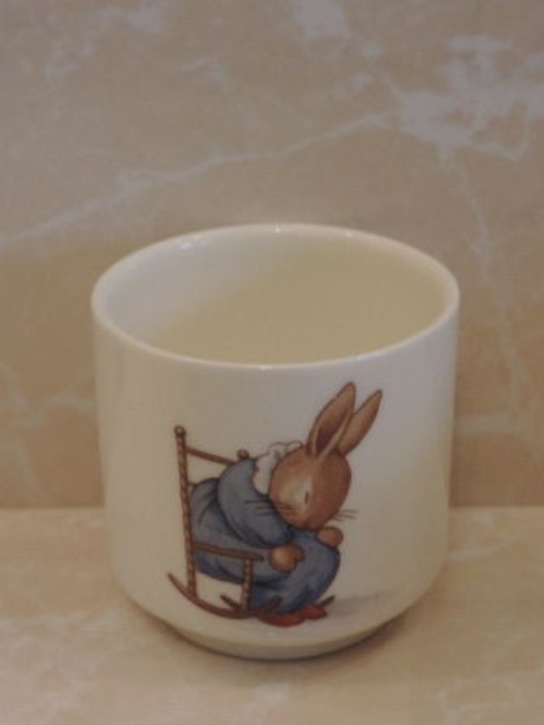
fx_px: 1781
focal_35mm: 85
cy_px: 362
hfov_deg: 17.4
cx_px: 272
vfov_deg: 23.0
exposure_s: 1/40
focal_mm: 15.1
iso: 400
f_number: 4
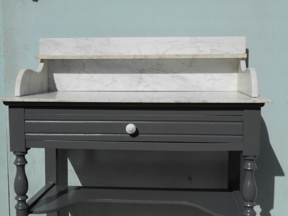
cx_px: 144
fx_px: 416
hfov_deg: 38.2
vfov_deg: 29.1
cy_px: 108
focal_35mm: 50
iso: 80
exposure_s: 1/1250
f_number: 4.5
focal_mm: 8.8
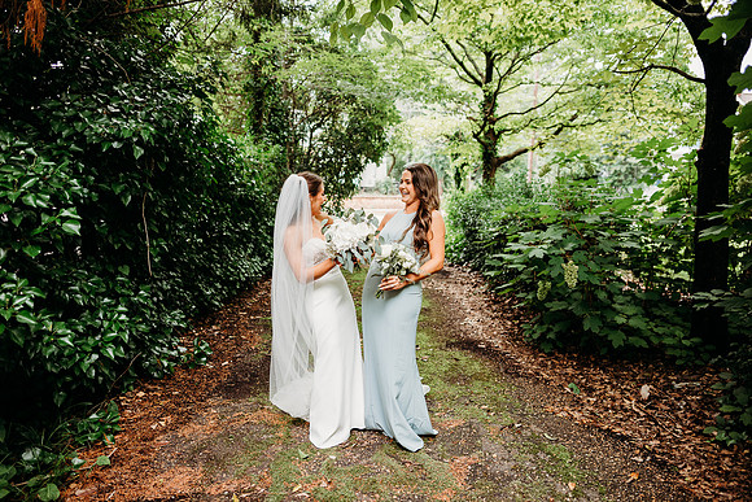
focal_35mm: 24
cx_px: 376
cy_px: 251
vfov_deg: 53.2
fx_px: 501
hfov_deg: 73.7
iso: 160
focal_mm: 24
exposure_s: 1/160
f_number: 2.5
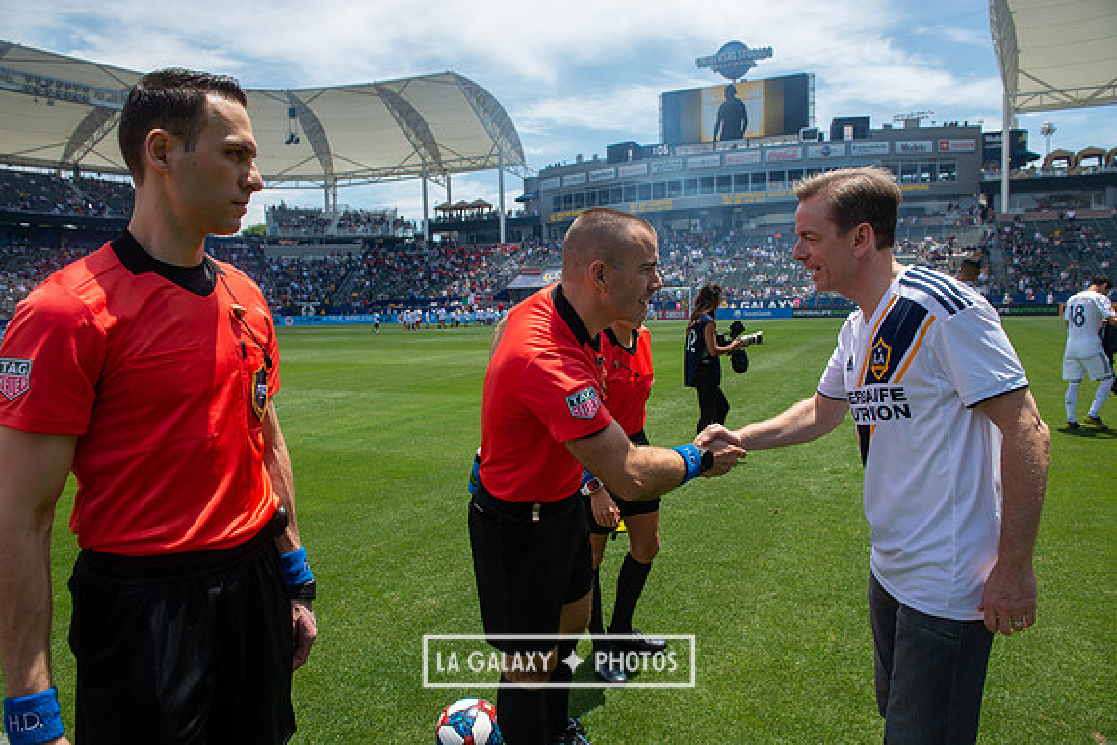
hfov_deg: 73.7
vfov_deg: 53.2
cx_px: 558
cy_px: 372
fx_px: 745
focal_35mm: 24
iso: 200
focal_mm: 24
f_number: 5.6
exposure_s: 1/800
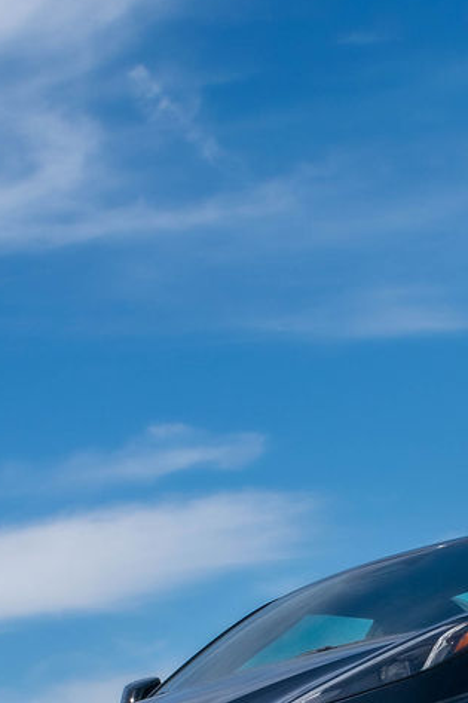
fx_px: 2283
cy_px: 679
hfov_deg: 11.6
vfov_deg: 17.2
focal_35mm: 117
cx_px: 420
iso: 200
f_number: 11
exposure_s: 1/640
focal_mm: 24
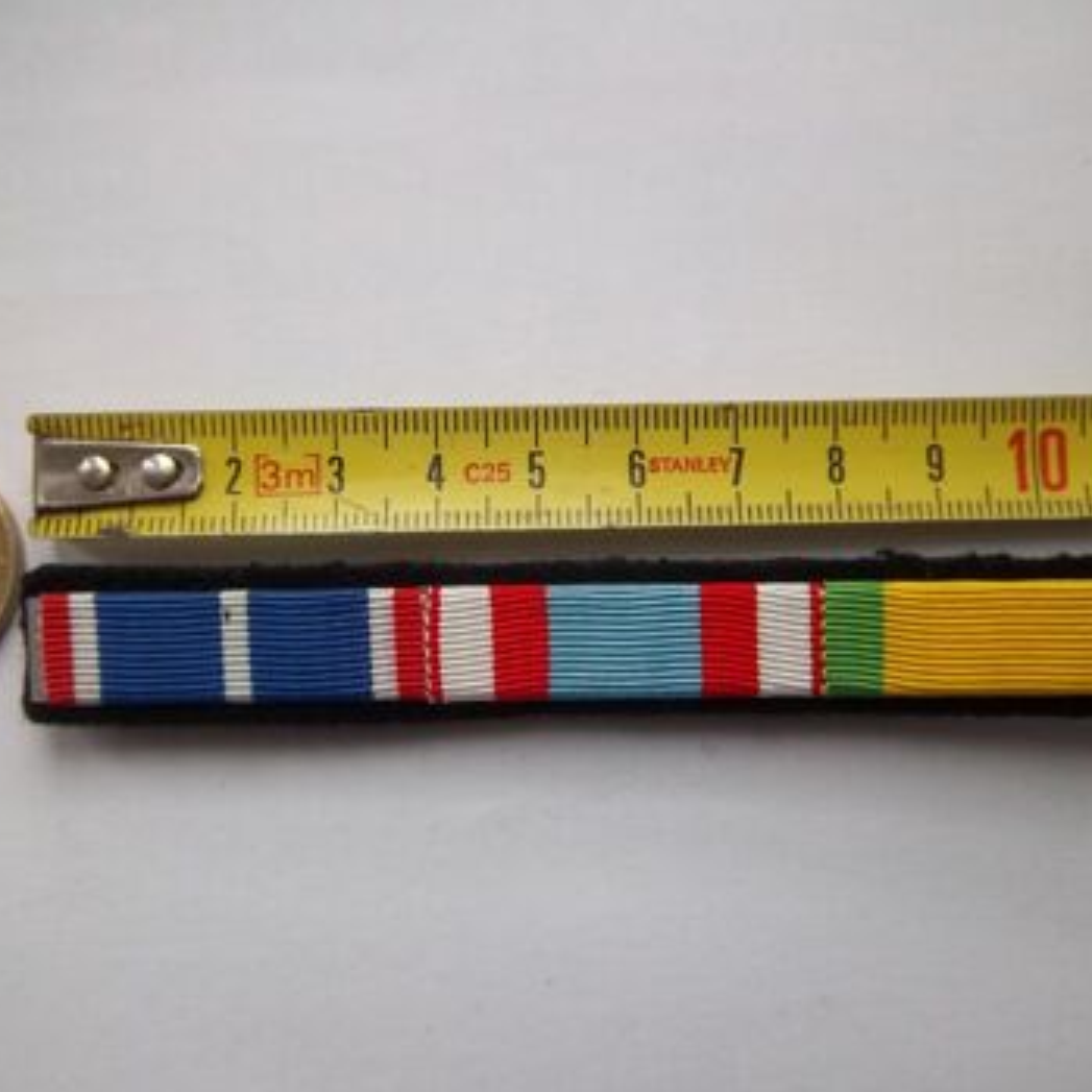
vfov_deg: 48.4
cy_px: 557
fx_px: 1213
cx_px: 551
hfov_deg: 48.5
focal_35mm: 34
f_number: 3.5
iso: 67
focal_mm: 5.05
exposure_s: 1/30
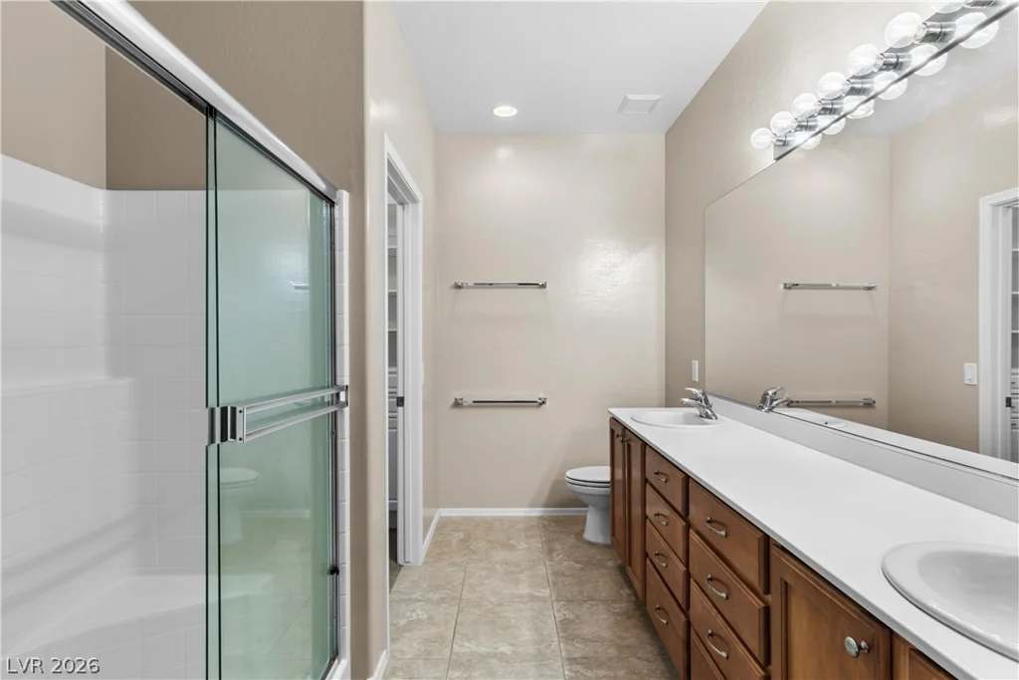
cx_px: 510
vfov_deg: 64.6
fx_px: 538
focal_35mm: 19
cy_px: 340
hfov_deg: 86.9
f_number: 8
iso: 400
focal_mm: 19
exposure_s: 1/20
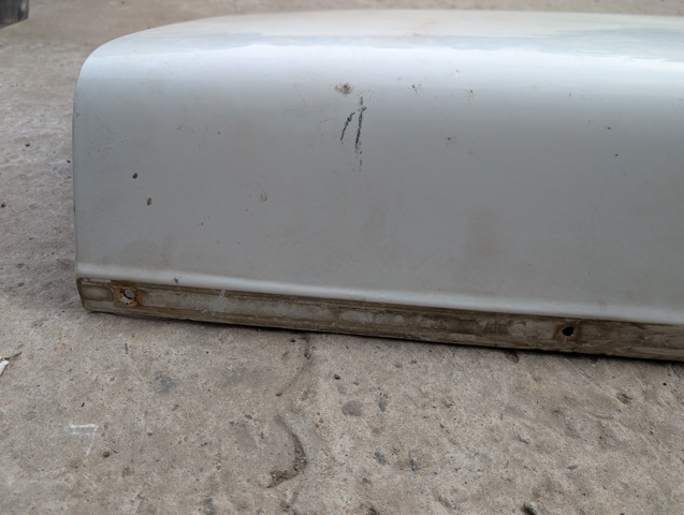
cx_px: 342
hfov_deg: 71.5
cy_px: 258
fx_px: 475
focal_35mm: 24
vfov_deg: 57.0
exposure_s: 1/362
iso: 21
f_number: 1.68
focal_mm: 6.9
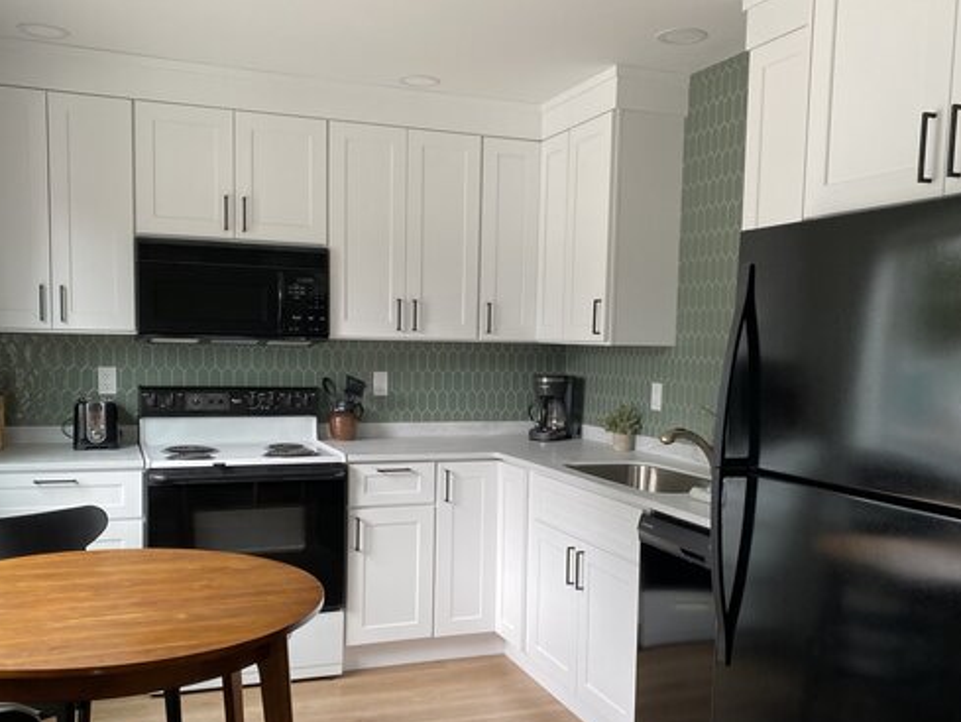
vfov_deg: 41.6
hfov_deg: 53.9
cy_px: 435
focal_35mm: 34
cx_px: 472
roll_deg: -1.0
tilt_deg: -5.7
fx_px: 944
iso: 100
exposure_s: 1/122
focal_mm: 4.25
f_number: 1.8
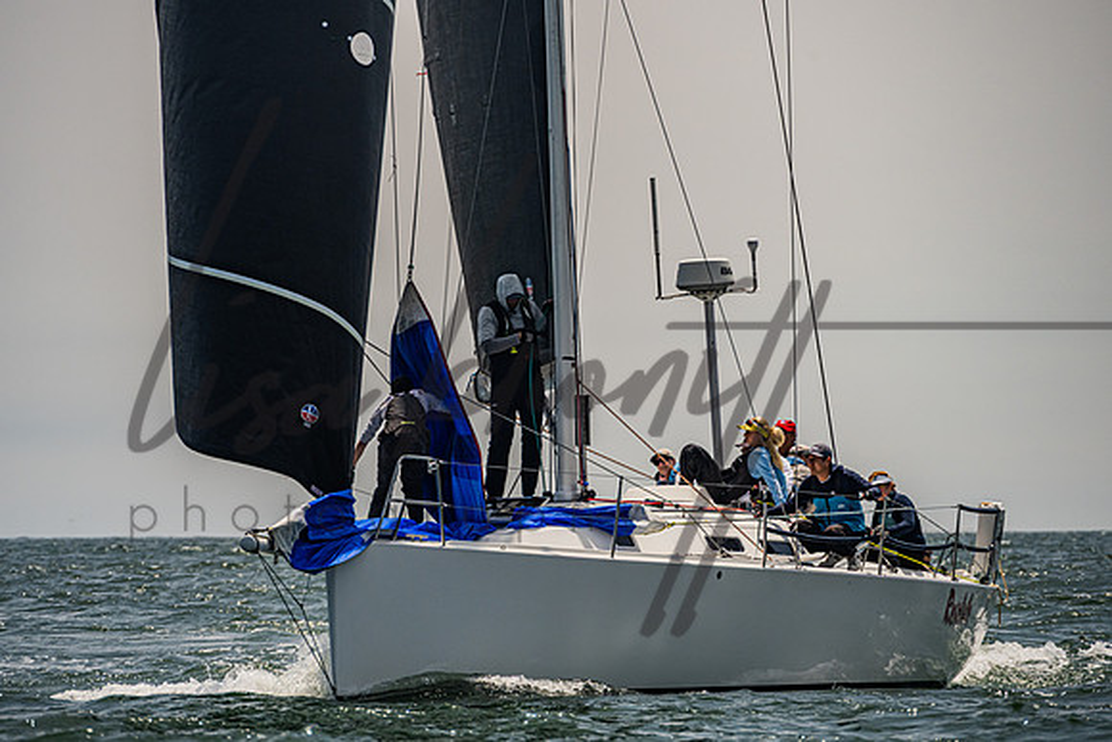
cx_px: 522
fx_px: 10404
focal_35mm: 337
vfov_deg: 4.1
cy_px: 330
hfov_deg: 6.1
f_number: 8
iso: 400
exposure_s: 1/3200
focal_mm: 280
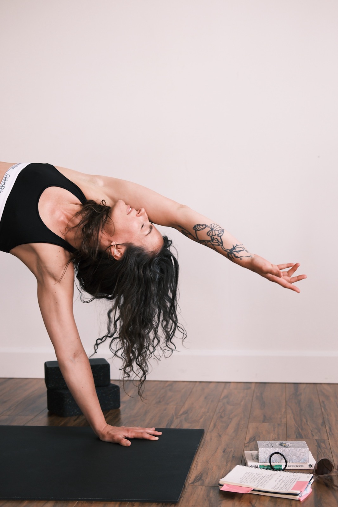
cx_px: 169
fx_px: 747
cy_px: 254
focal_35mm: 53
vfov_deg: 37.5
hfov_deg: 25.5
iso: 640
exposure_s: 1/125
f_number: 2.5
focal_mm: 35
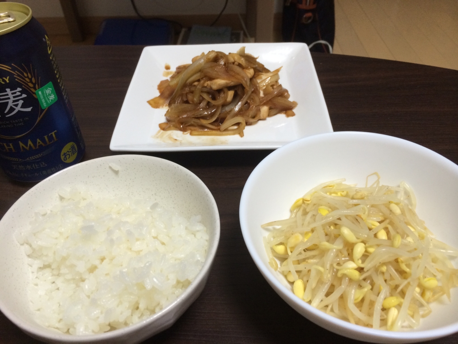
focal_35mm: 30
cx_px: 229
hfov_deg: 60.0
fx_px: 397
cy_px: 172
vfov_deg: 46.8
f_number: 2.2
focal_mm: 4.12
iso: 64
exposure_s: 1/30
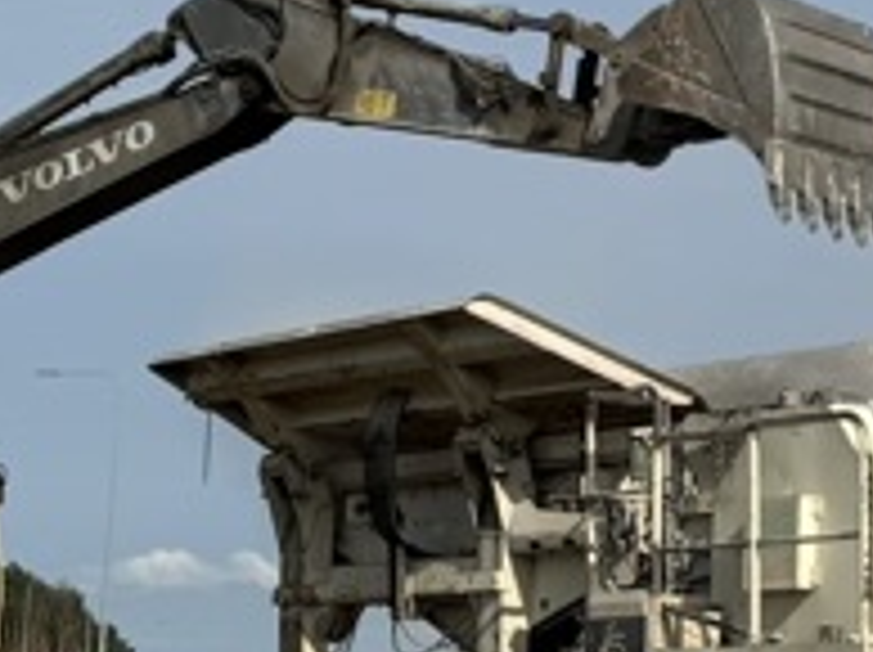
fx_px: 3199
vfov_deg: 11.6
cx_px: 1215
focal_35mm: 127
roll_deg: -0.1
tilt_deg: +9.8
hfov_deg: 14.7
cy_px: 153
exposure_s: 1/7937
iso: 80
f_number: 1.78
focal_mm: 6.76
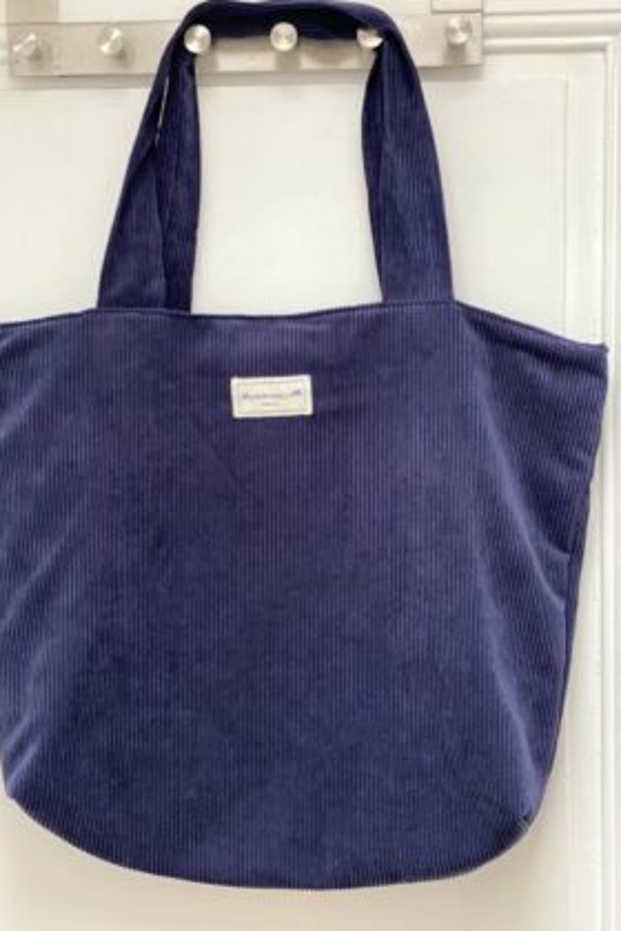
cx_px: 282
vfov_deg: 36.2
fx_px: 1423
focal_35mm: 55
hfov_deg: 24.6
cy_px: 471
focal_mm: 6
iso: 160
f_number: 2
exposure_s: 1/40
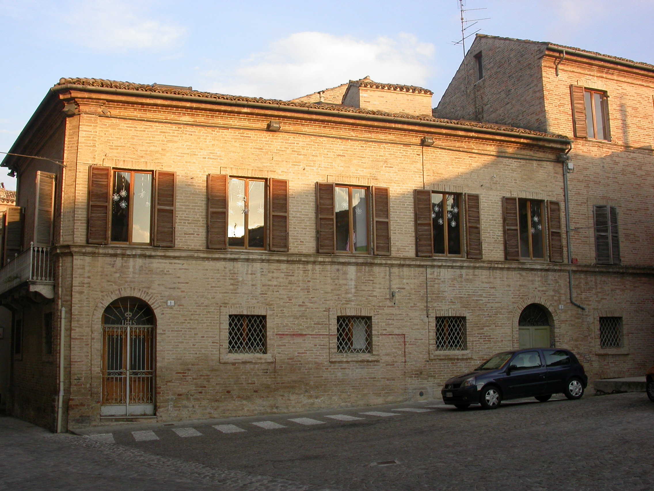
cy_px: 246
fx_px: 718
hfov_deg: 49.0
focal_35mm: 38
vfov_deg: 37.7
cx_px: 327
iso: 100
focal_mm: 7.85
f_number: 5.3
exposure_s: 1/142
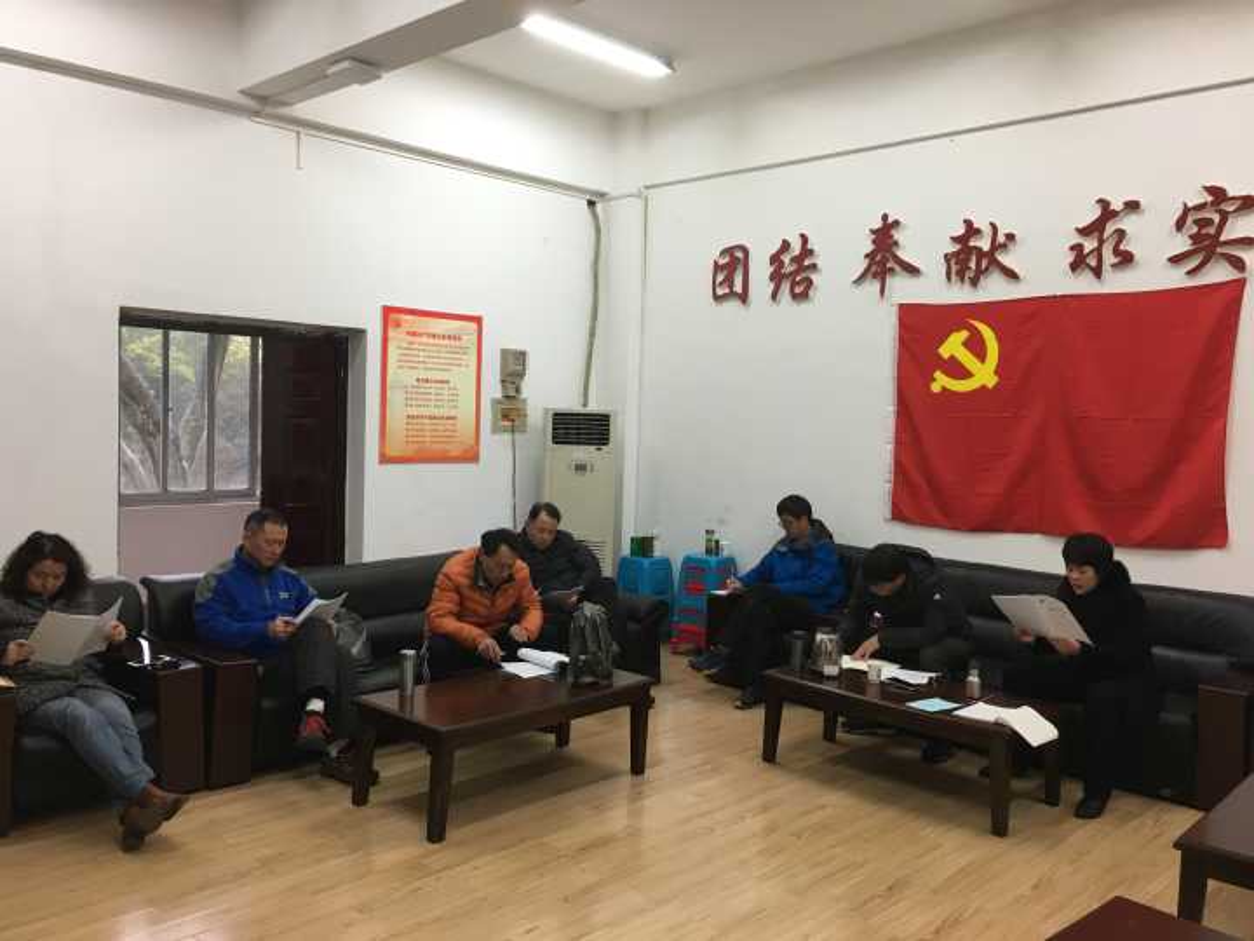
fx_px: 1051
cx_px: 627
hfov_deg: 61.7
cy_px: 470
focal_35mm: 29
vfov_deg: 48.2
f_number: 2.2
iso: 64
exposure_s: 1/33
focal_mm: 4.15
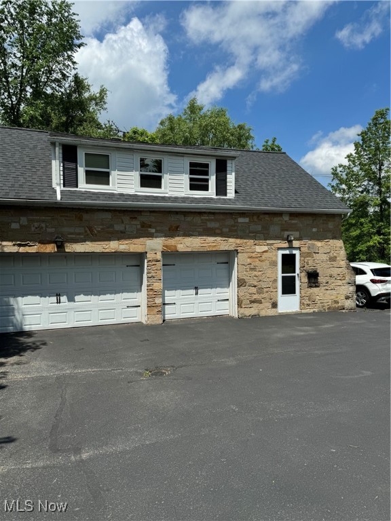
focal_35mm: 24
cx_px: 196
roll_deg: -0.9
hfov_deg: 56.8
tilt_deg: -0.9
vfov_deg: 71.6
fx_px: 361
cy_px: 260
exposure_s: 1/5348
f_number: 1.78
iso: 80
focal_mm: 6.76
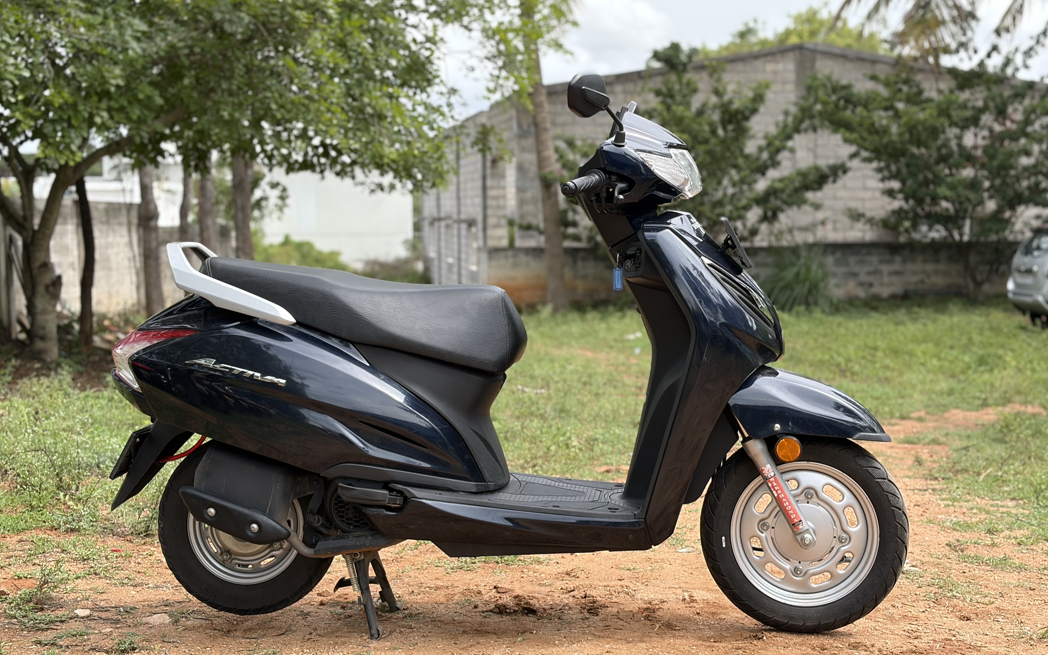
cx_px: 516
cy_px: 291
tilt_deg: -2.8
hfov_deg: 36.3
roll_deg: +1.2
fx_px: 1599
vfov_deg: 23.1
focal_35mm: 56
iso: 50
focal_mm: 5.96
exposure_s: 1/1117
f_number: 1.6
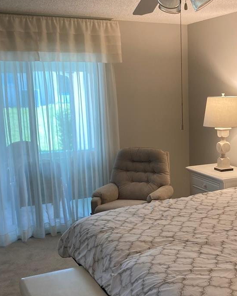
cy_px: 163
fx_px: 421
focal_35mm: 48
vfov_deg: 38.7
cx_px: 170
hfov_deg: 31.1
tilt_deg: -7.5
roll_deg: +0.7
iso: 125
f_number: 1.8
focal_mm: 3.99
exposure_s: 1/60
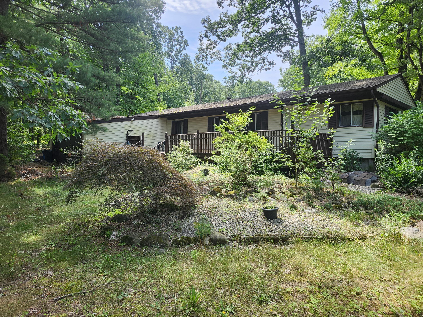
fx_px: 281
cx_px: 212
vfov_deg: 58.9
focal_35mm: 23
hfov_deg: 73.9
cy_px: 158
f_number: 1.8
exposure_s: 1/249
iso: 25
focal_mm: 5.54
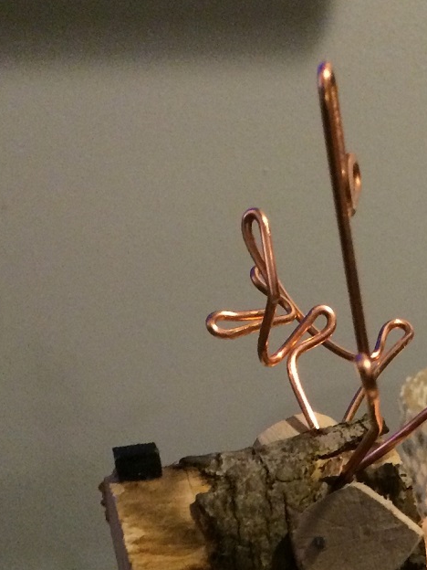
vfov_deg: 23.7
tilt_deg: -32.3
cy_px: 705
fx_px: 1217
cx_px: 465
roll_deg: +2.5
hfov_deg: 19.1
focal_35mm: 74
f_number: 2.2
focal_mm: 4.15
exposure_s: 1/33
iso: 320
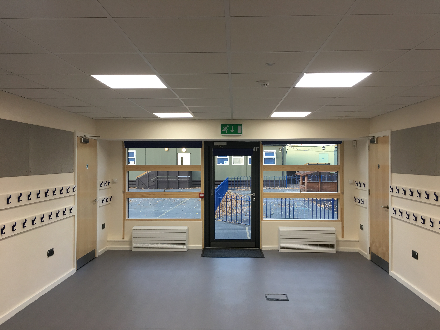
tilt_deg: +0.7
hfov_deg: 61.7
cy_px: 165
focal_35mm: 29
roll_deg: -0.6
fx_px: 369
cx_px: 220
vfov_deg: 48.2
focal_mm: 4.15
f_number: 2.2
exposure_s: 1/33
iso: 32
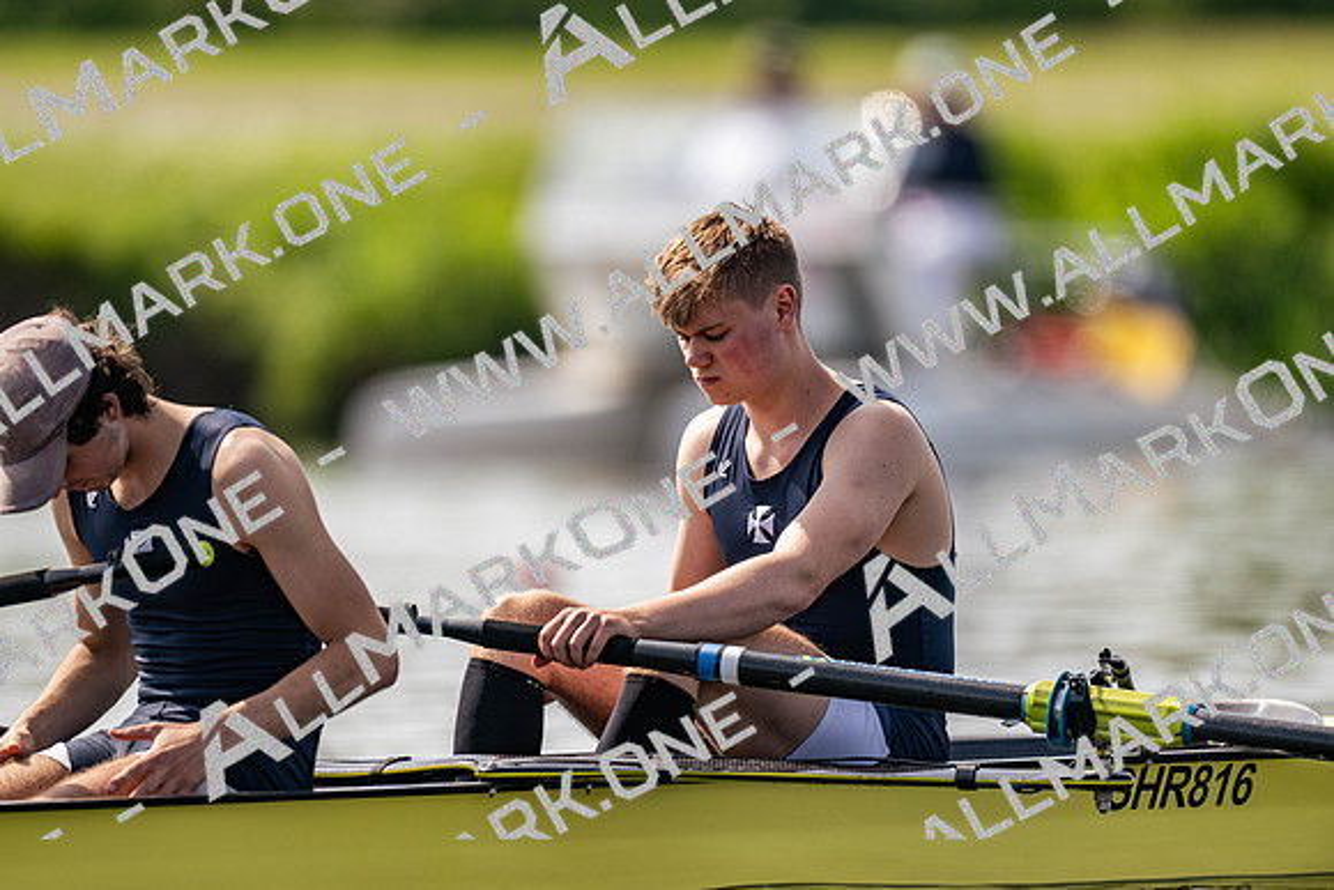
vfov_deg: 2.3
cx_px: 667
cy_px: 445
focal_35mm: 600
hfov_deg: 3.4
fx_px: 22237
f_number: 4
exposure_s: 1/2500
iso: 360
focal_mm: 600
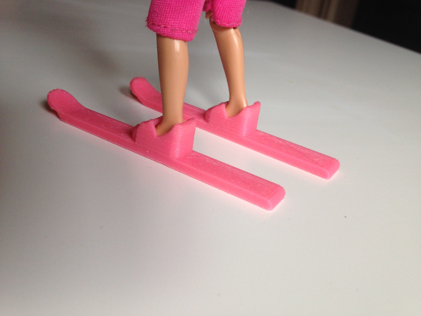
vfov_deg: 42.9
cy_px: 158
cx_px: 210
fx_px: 401
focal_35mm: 33
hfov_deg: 55.4
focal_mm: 4.12
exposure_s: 1/20
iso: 80
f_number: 2.4
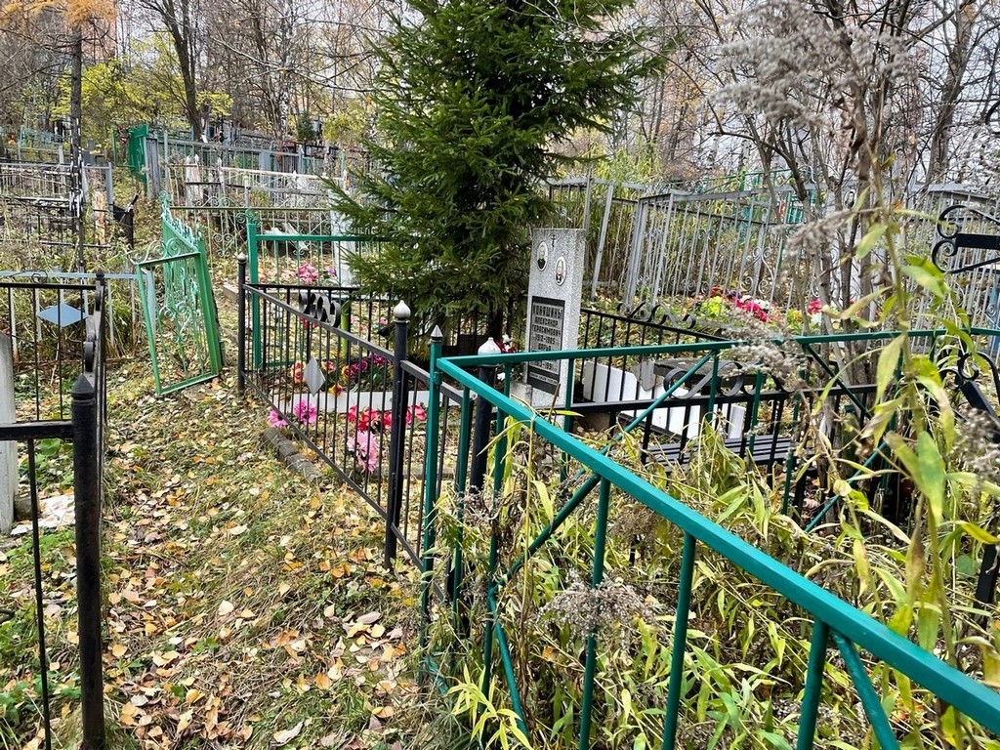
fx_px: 751
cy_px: 375
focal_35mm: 26
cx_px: 500
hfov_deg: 67.3
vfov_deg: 53.1
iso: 80
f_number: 1.6
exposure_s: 1/121
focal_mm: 4.2
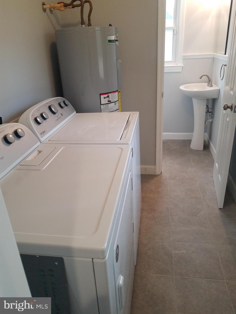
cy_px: 157
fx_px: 236
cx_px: 118
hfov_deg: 53.1
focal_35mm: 26
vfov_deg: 67.3
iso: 100
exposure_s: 1/60
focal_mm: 4.2
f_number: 1.7
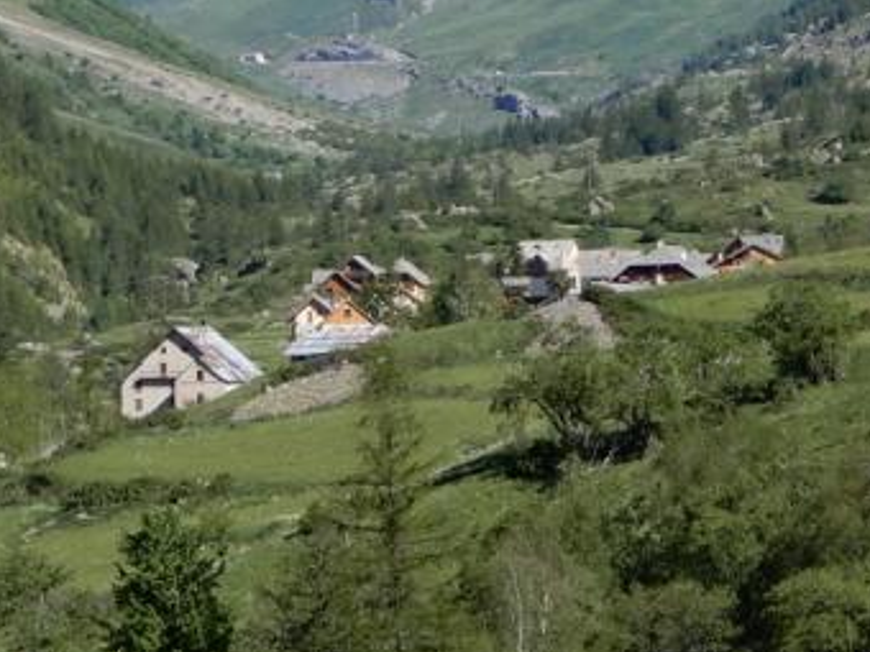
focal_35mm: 211
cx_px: 476
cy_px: -169
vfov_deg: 7.0
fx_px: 5303
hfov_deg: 9.4
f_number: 4.5
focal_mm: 12.5
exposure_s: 1/500
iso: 80
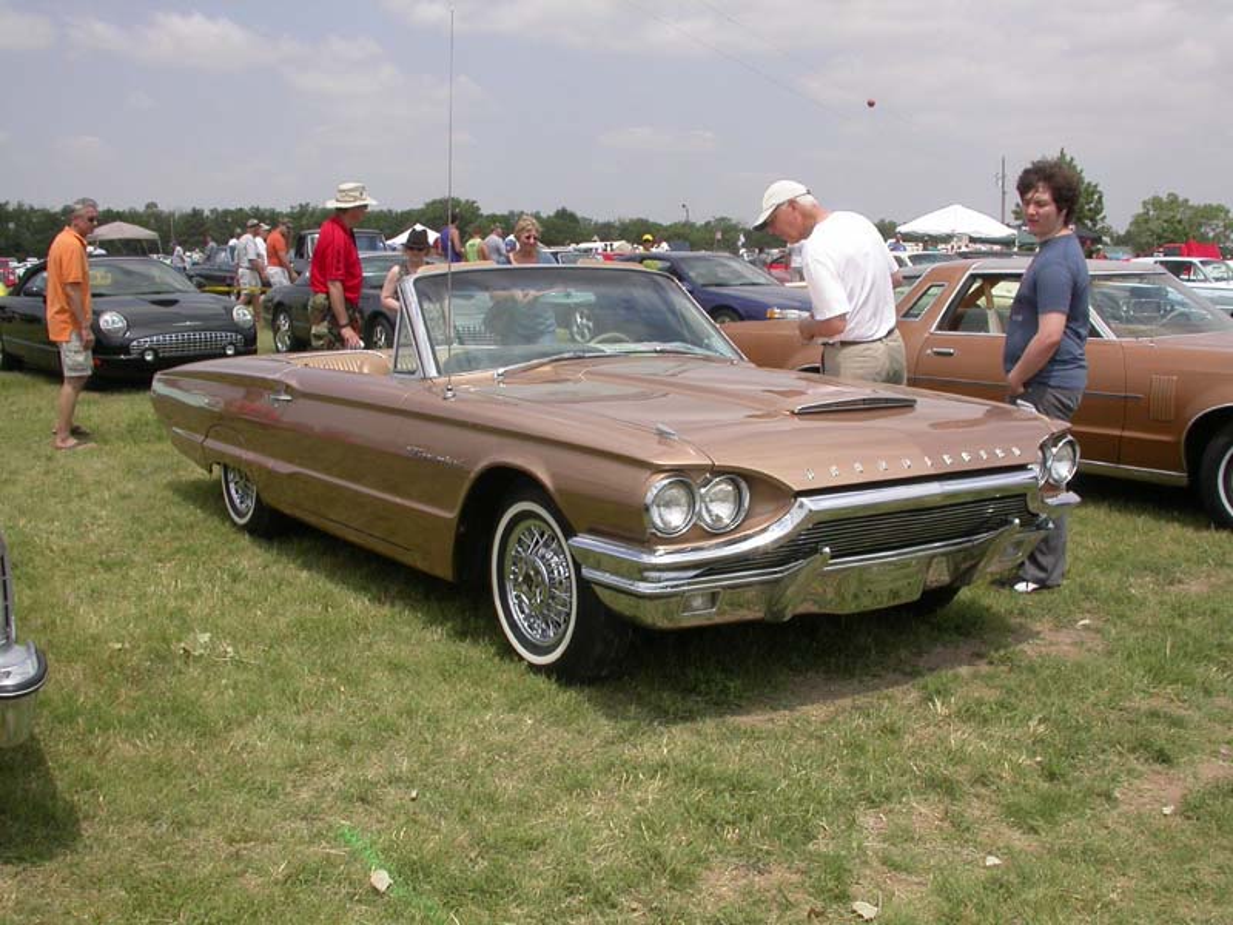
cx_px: 616
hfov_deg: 49.0
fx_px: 1354
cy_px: 462
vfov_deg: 37.7
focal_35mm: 38
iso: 100
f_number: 7.5
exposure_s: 1/392
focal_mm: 7.85
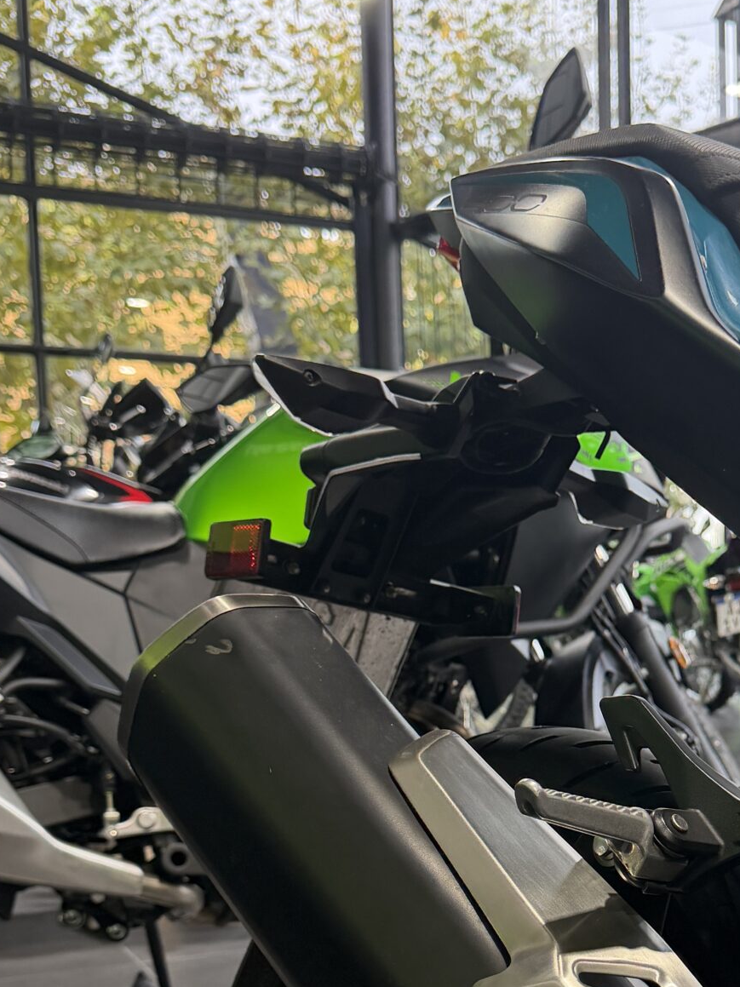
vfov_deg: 35.1
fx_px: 1511
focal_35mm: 53
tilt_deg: -7.3
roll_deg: +1.5
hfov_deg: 26.9
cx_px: 616
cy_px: 778
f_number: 1.78
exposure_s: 1/136
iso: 200
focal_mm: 6.76
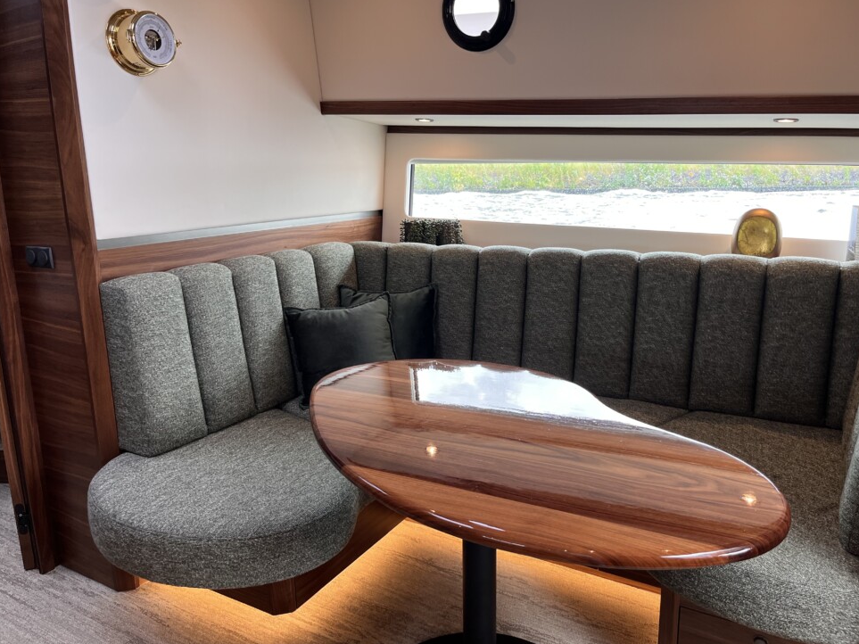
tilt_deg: -13.1
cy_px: 315
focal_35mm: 27
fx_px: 670
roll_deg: +2.1
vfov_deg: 51.3
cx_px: 443
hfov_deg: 65.3
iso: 80
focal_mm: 5.1
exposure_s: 1/121
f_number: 1.6
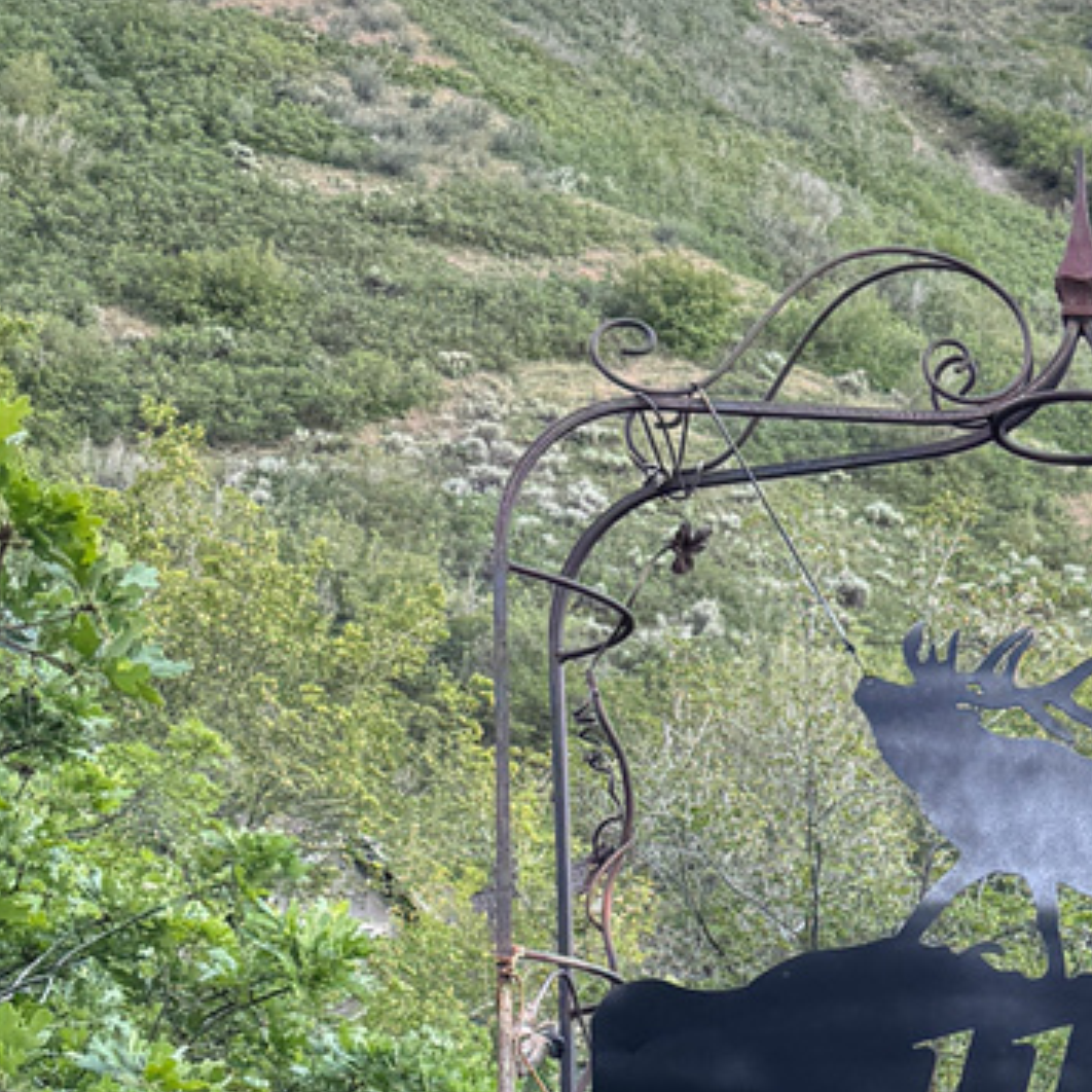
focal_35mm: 92
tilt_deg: +7.3
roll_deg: +3.1
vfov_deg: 18.2
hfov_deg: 17.1
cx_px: 1623
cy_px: 1200
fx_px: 3284
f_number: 1.78
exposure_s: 1/499
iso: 80
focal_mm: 6.76
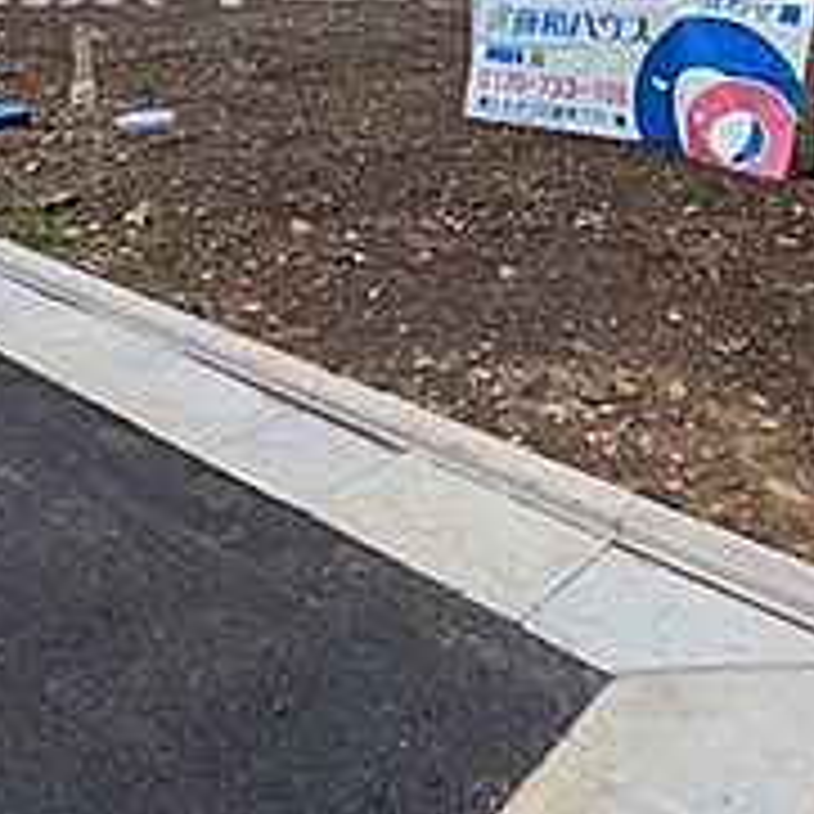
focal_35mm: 41
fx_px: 1091
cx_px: 454
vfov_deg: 35.2
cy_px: -76
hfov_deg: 40.9
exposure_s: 1/2137
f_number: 2.2
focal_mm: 1.83
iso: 51
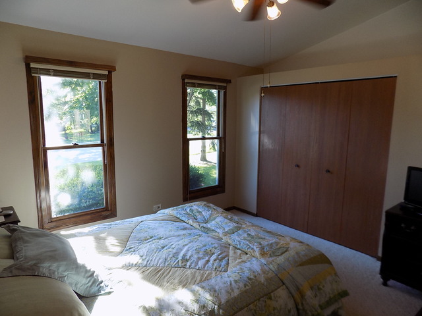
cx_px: 211
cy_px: 158
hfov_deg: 73.9
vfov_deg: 58.9
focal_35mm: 23
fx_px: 280
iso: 100
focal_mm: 4
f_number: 3.1
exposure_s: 1/30
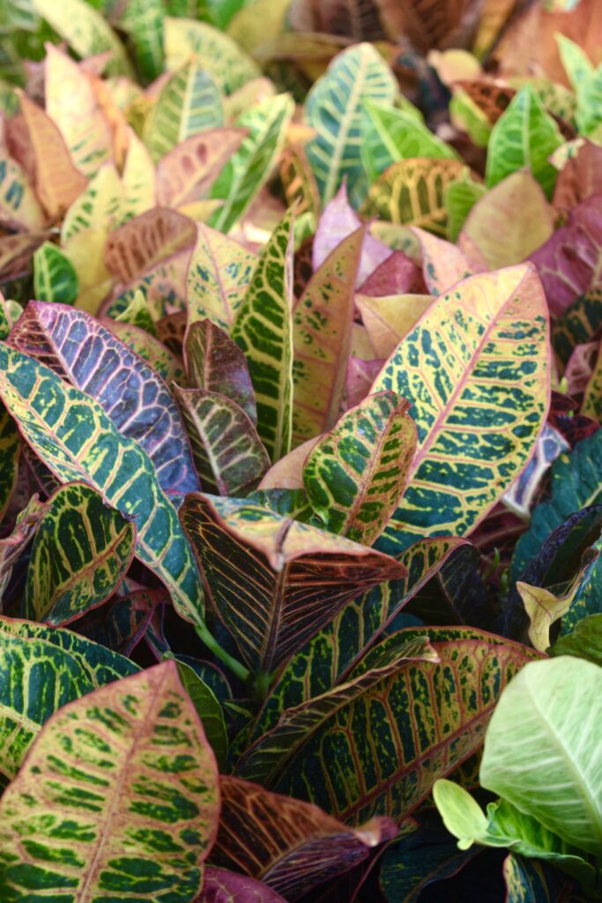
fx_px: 1805
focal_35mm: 72
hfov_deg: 18.9
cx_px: 301
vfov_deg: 28.1
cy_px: 452
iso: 400
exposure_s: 1/125
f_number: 5.6
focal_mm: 48
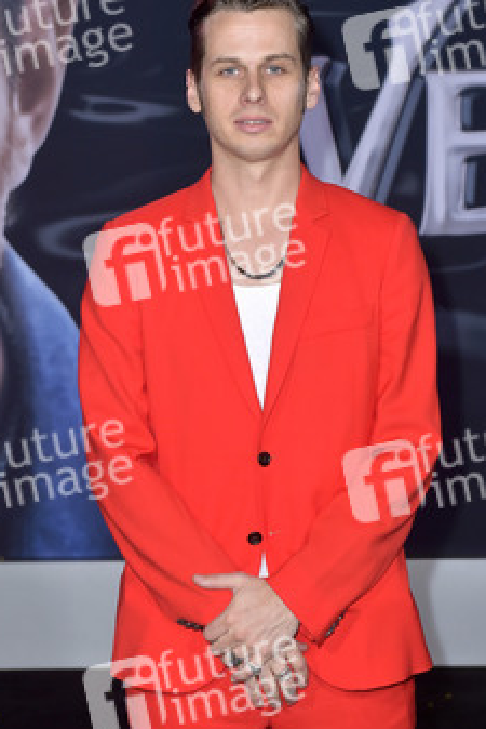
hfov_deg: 16.5
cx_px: 258
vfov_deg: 24.5
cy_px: 363
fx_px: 1679
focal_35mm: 83
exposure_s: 1/250
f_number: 5
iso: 500
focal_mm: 70
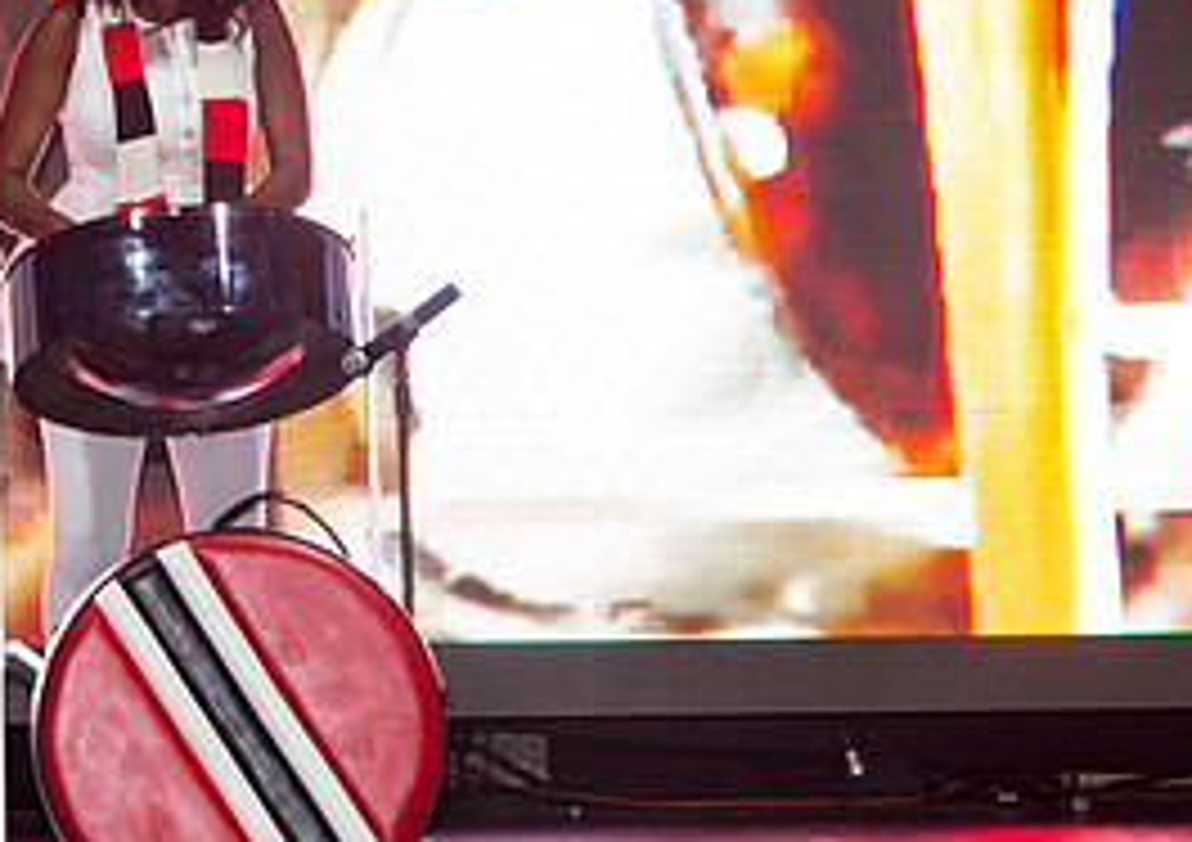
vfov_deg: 6.6
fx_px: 7283
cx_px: 165
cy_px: 2
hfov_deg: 9.3
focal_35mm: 216
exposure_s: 1/160
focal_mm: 95
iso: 3200
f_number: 5
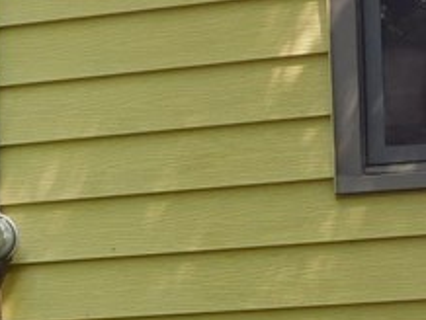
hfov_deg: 10.7
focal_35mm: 169
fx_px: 2082
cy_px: 466
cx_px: -416
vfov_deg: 8.6
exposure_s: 1/200
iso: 125
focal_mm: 6.3
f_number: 3.5
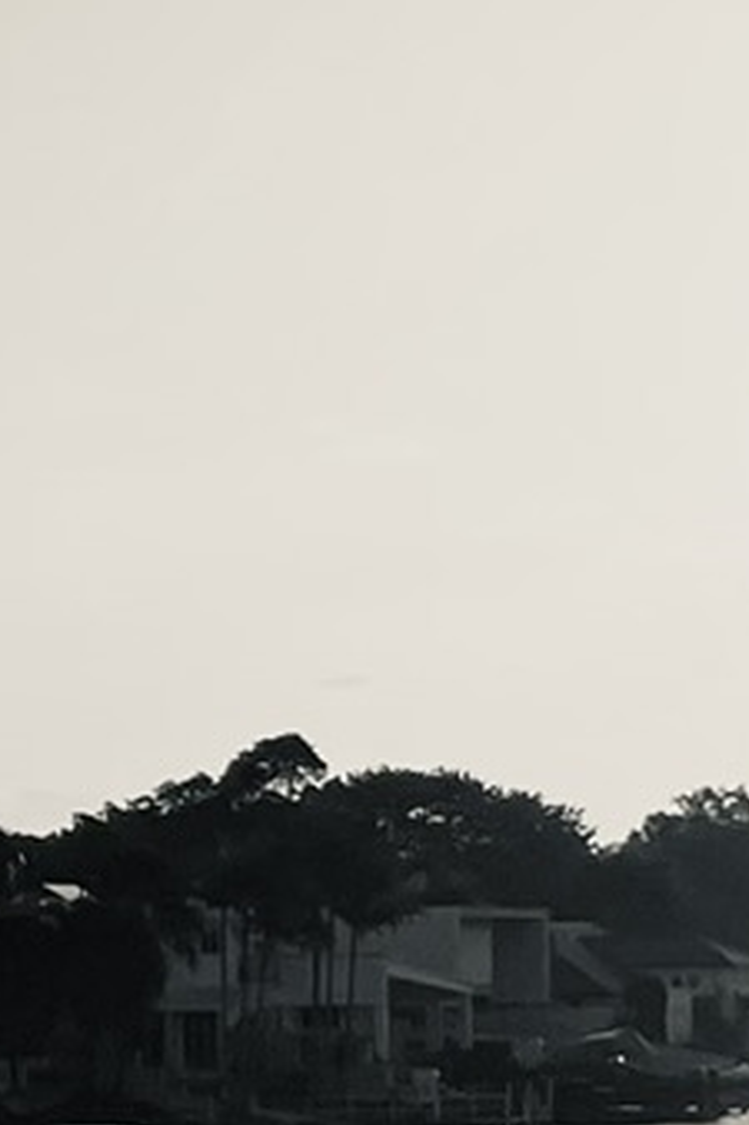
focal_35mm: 164
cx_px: 1332
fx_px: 5123
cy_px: 1185
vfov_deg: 12.4
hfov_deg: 8.1
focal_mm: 4.2
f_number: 1.6
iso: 32
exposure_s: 1/7299
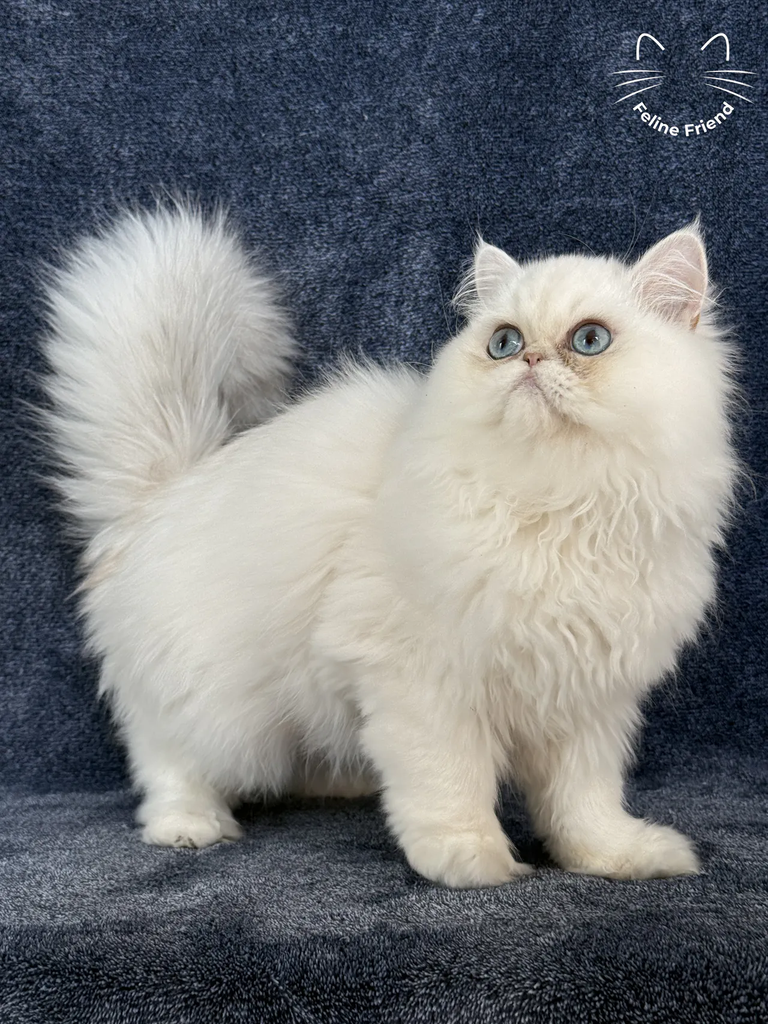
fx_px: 1420
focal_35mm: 48
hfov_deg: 30.3
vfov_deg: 39.7
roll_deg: +3.4
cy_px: 512
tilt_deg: -1.8
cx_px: 384
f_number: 1.78
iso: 80
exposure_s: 1/215
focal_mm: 6.76
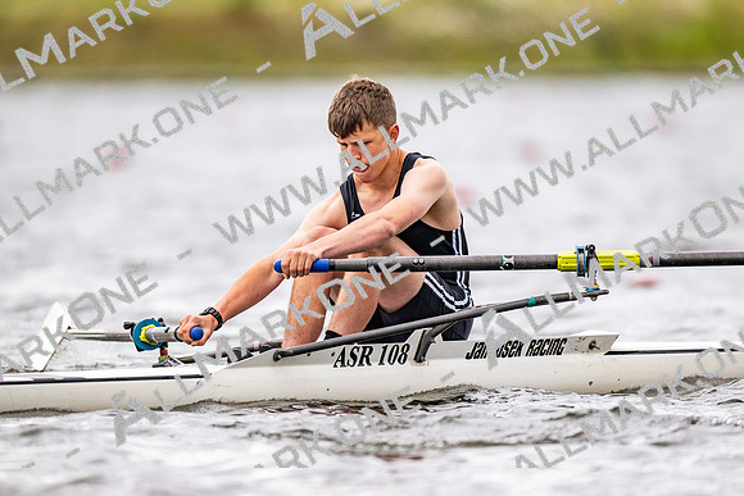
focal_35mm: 600
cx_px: 372
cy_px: 248
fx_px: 12402
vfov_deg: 2.3
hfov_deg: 3.4
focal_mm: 600
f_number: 4
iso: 560
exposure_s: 1/2500
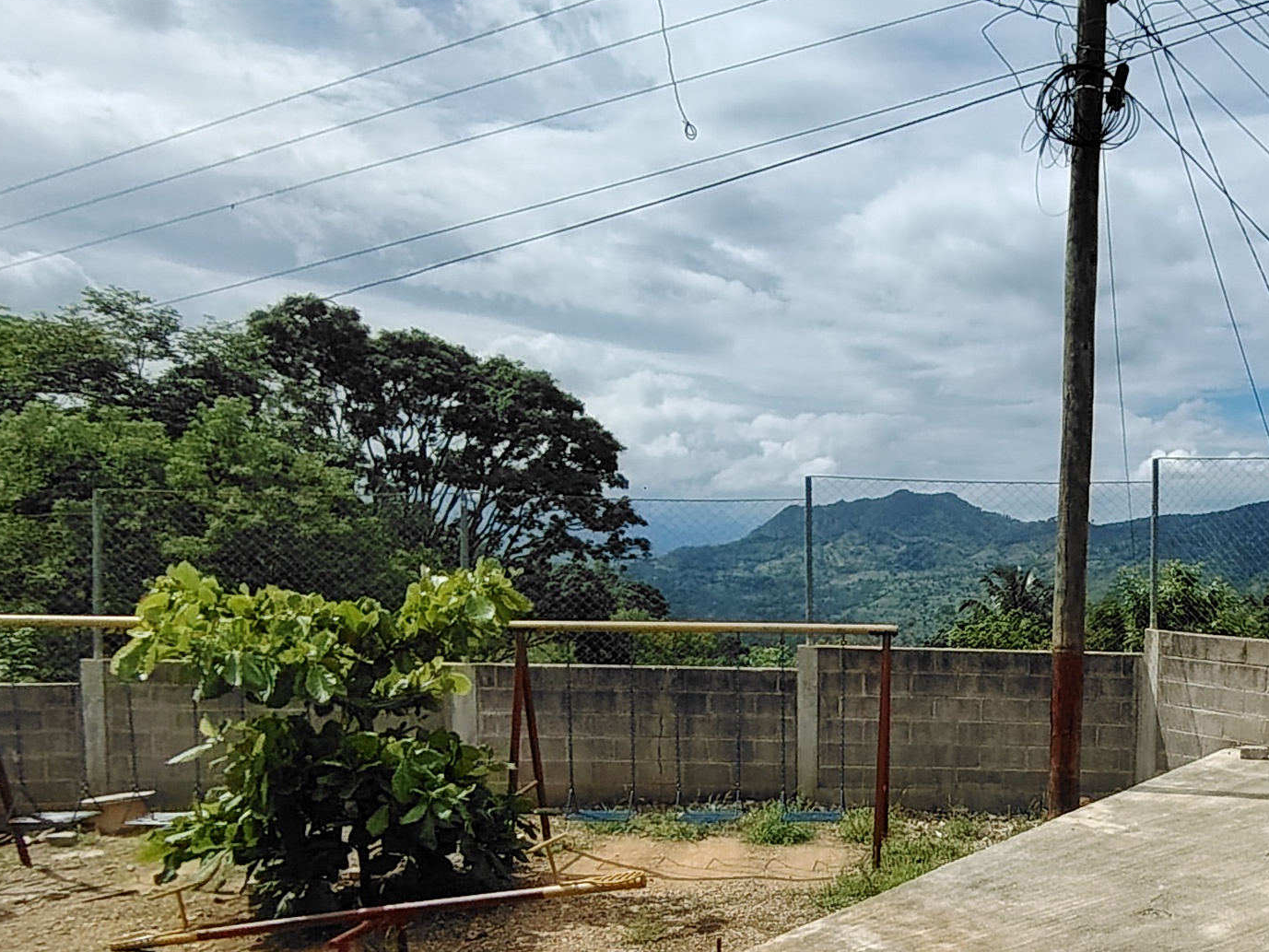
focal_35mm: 32
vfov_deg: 43.3
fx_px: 1173
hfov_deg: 52.4
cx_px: 1050
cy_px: 668
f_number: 2.2
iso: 100
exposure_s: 1/4501
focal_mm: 1.42
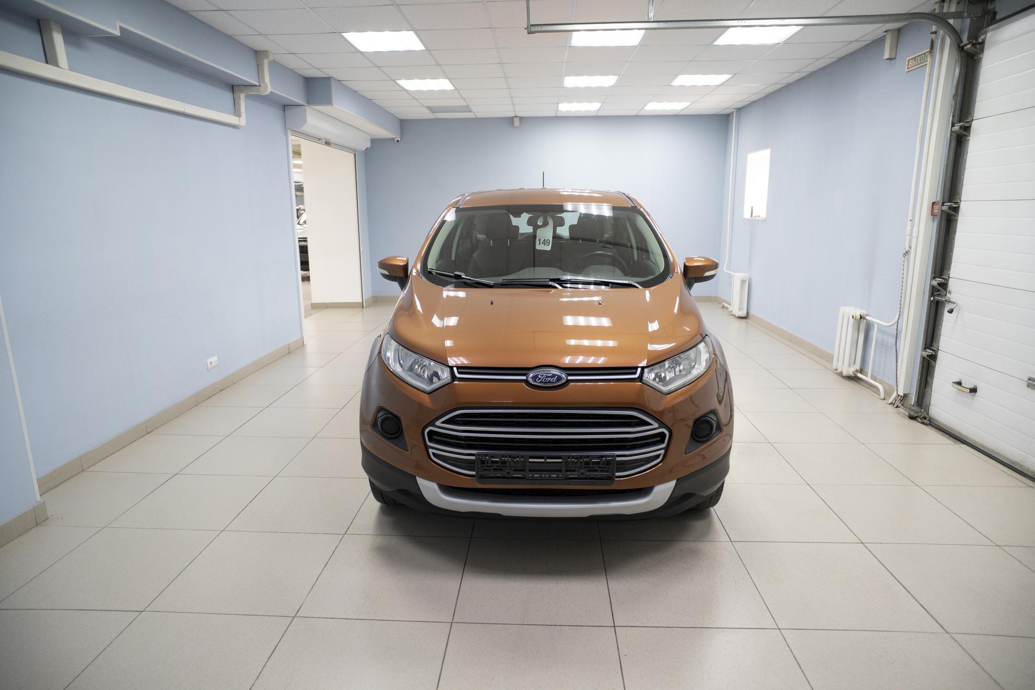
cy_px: 345
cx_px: 518
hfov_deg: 84.0
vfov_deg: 61.9
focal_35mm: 20
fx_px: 575
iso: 1000
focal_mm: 20
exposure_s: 1/160
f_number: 2.8
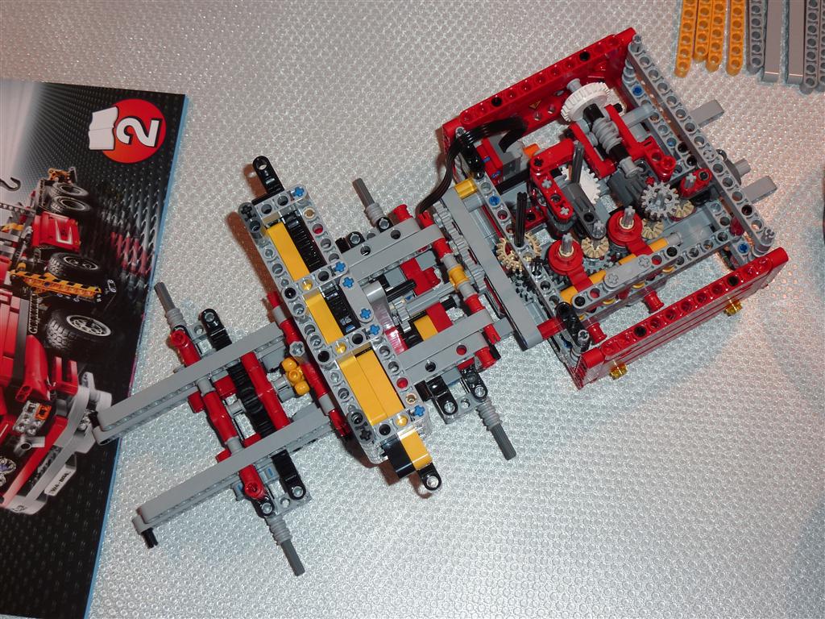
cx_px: 412
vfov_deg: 30.3
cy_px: 310
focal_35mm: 48
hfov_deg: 39.7
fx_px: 1144
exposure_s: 1/30
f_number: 3.8
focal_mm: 7.9
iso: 100
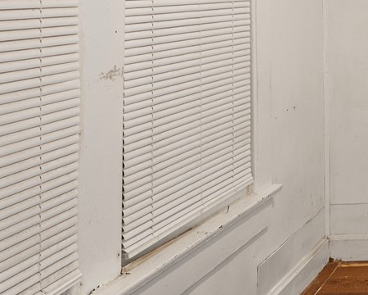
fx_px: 741
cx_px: 622
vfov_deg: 21.6
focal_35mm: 68
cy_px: -4
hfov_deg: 21.1
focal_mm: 15
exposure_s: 1
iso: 100
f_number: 9
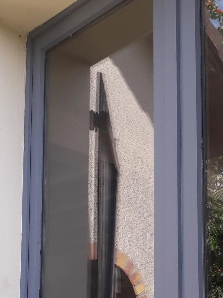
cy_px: 282
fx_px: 498
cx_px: 143
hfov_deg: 25.1
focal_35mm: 58
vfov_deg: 31.3
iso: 40
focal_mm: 3.6
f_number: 1.9
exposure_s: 1/449
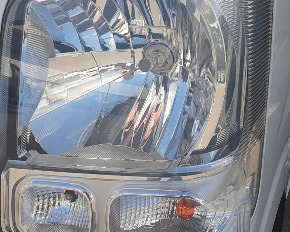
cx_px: 125
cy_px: 115
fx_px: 412
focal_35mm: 48
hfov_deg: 38.7
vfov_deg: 31.5
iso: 40
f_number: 1.9
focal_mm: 2.91
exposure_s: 1/981
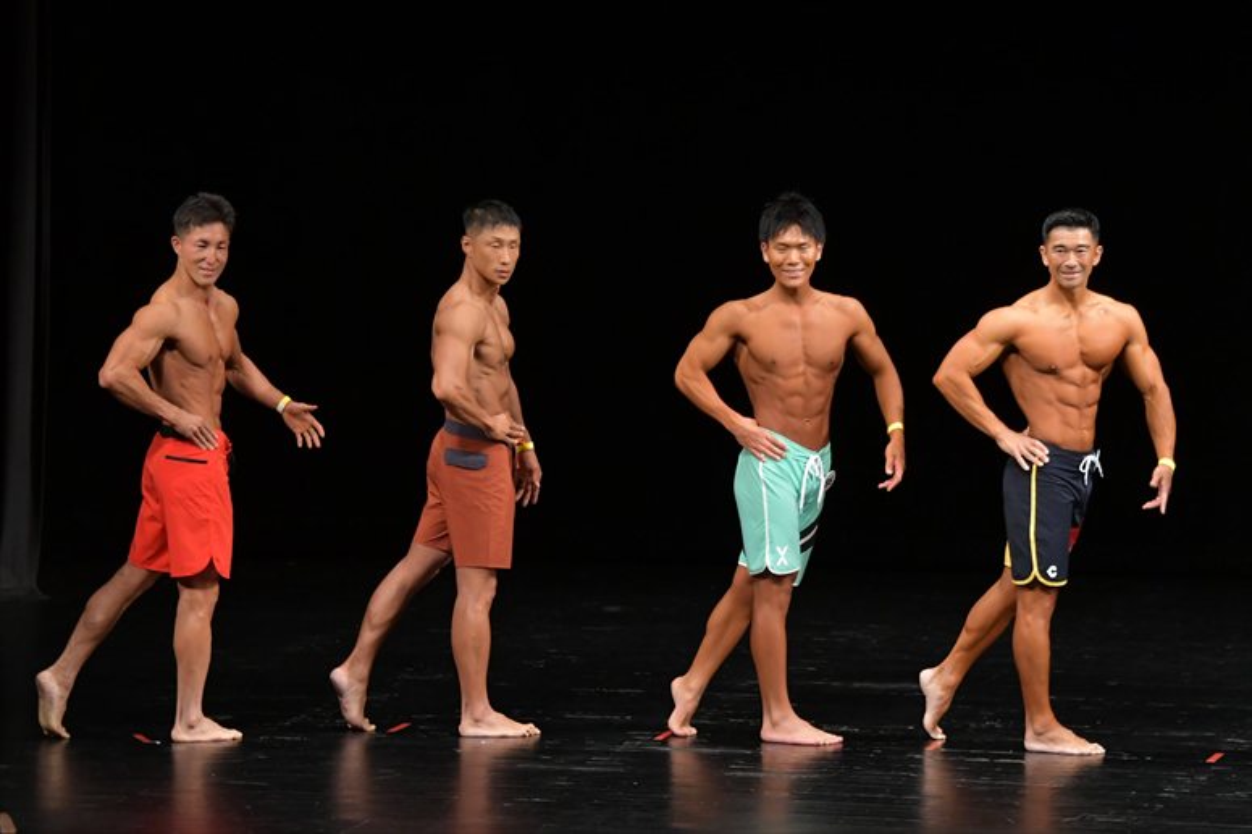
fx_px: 7022
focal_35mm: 202
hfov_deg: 10.2
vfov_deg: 6.8
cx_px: 626
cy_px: 417
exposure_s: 1/400
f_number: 5.6
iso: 3200
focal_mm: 135
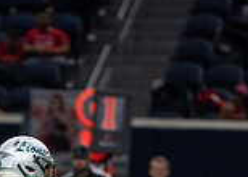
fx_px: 5550
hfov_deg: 2.6
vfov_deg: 1.8
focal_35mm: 788
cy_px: 285
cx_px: -29
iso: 1600
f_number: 2.8
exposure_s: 1/1250
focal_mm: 200
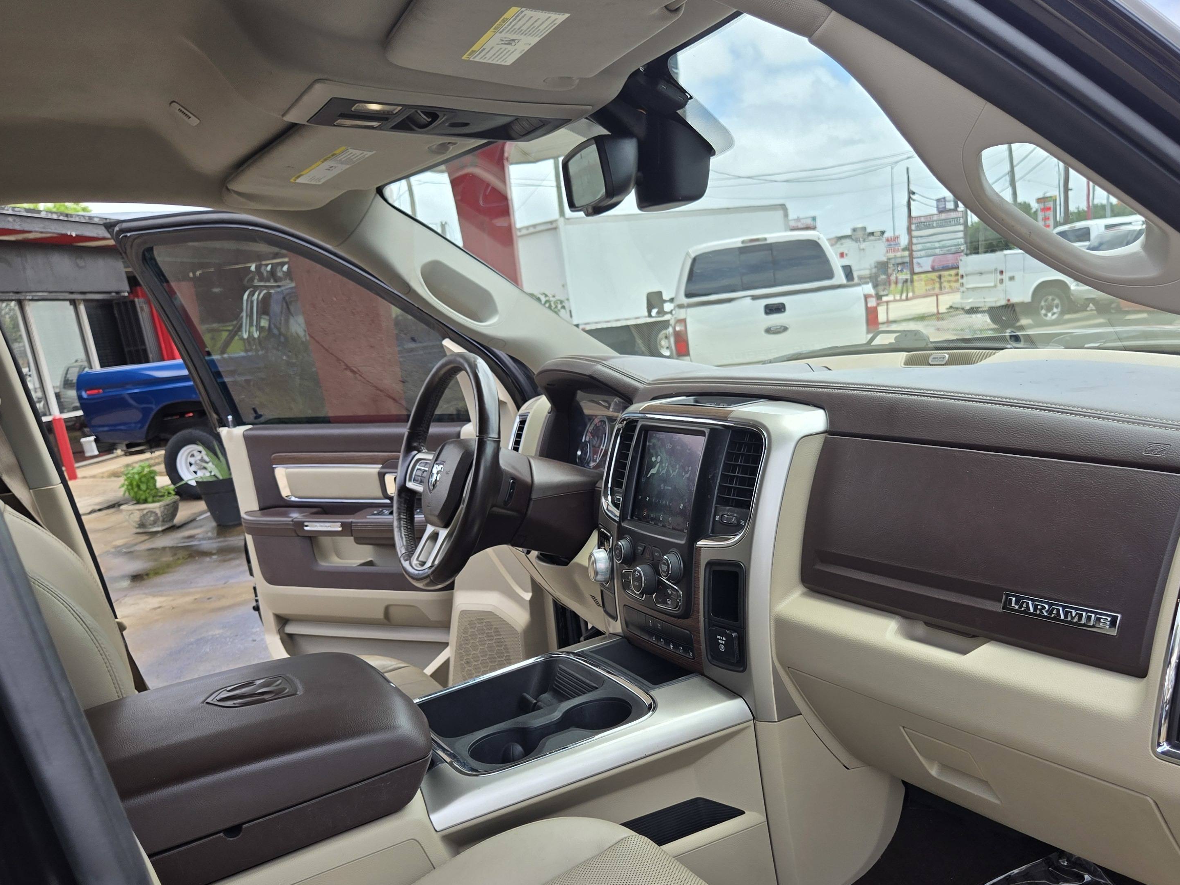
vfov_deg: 43.5
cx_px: 669
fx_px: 1091
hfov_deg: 56.6
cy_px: 596
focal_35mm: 32
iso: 25
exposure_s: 1/582
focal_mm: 5.4
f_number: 1.8
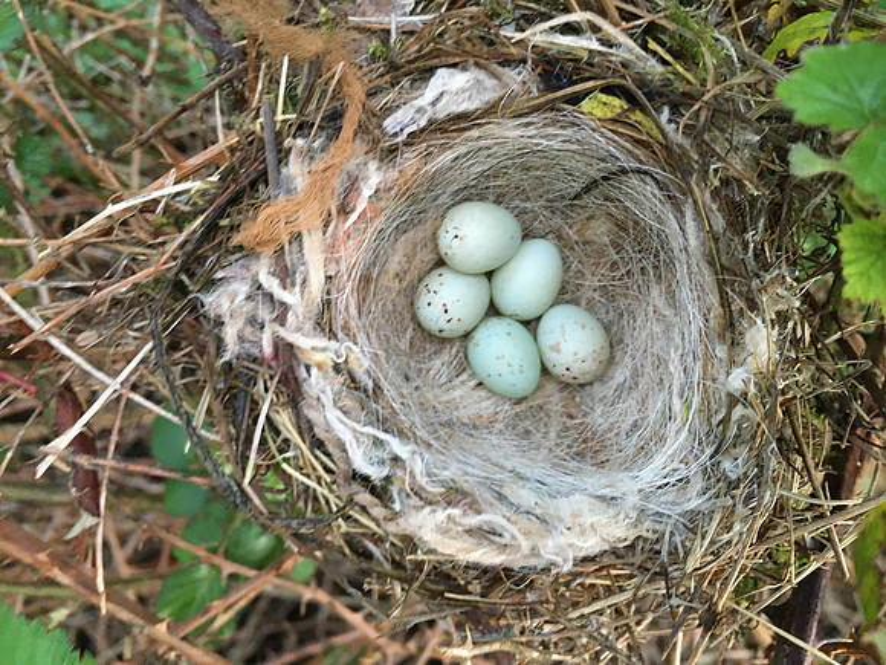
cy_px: 332
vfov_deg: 48.2
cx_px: 443
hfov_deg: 61.7
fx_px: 742
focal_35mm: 29
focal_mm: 4.15
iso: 200
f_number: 2.2
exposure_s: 1/20
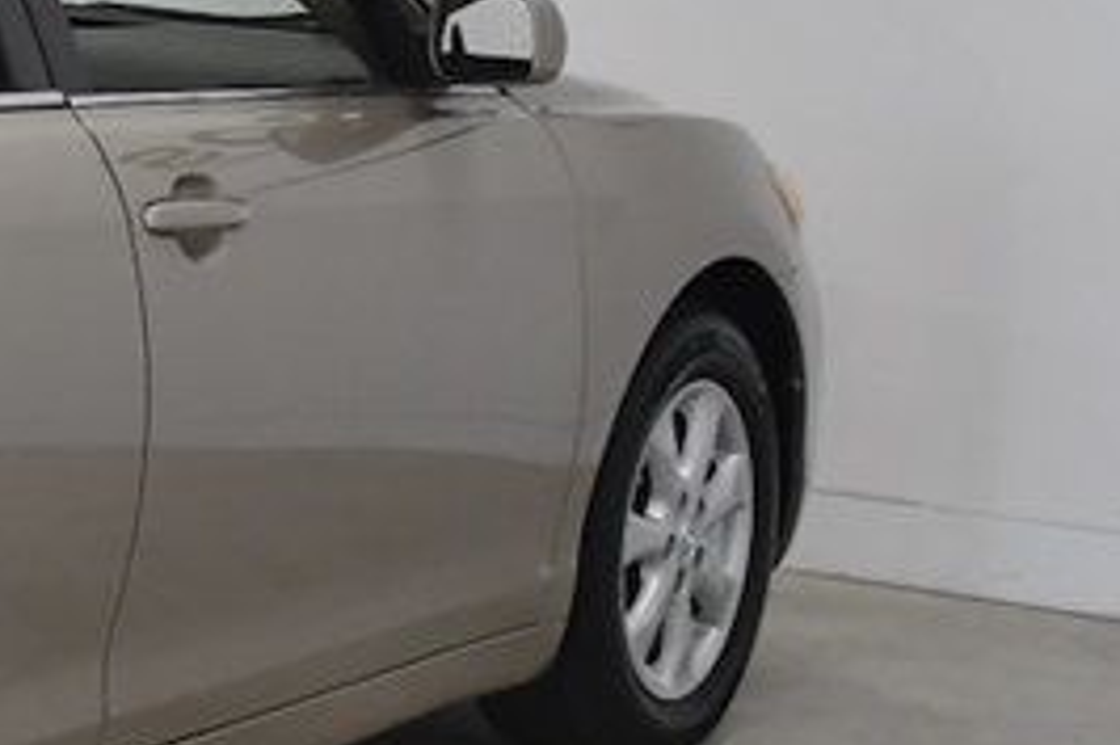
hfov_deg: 14.1
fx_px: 4073
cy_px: 246
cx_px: -813
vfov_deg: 10.4
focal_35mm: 131
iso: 1250
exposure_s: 1/2000
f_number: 4
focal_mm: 23
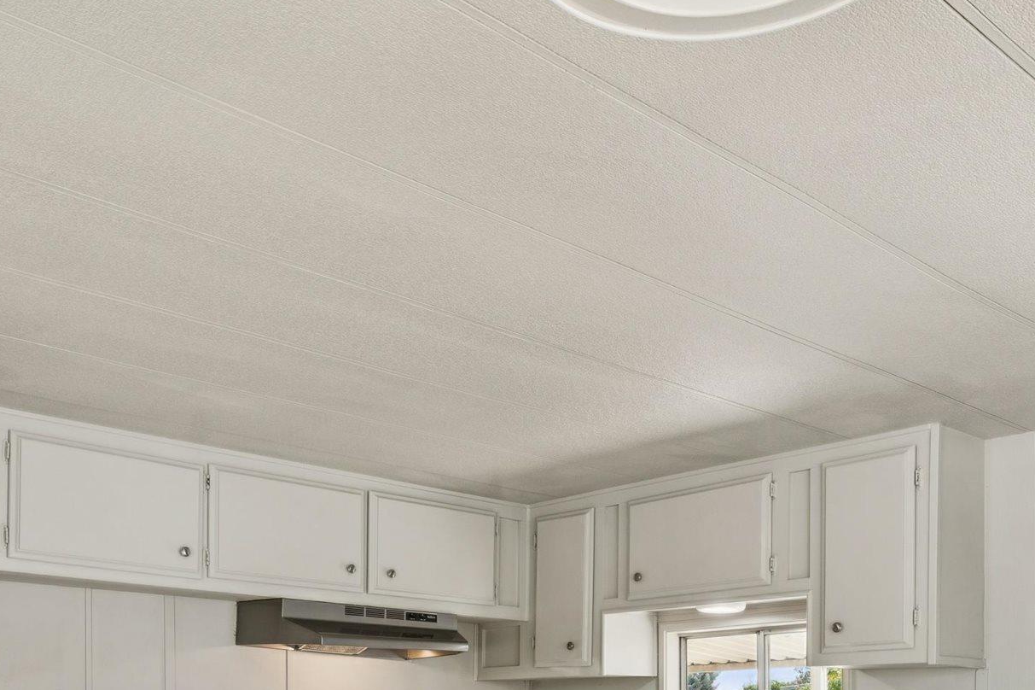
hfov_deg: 48.6
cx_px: 458
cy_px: 741
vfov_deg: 30.4
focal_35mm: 40
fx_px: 1143
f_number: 13
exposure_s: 1/30
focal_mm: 15.7
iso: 400
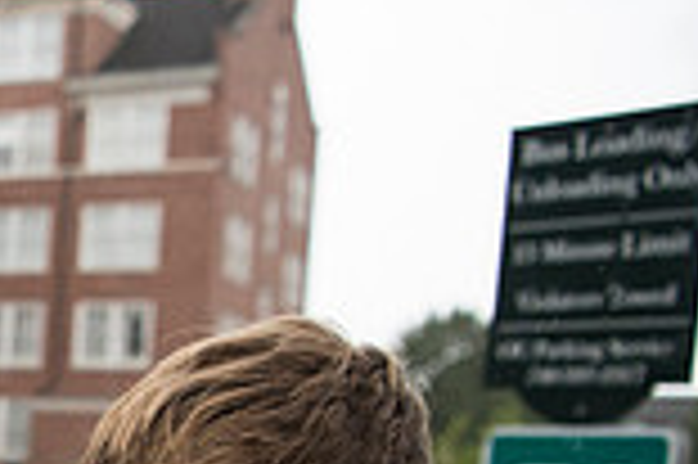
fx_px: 1743
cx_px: -540
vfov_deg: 14.1
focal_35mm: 90
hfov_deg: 18.2
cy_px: 705
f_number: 3.5
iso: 1600
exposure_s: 1/500
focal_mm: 24
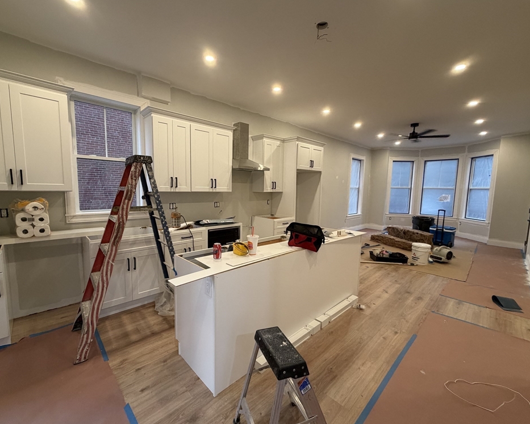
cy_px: 212
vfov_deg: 84.0
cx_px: 253
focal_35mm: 15
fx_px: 235
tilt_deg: -6.3
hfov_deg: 96.7
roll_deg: -0.9
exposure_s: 1/60
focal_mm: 2.22
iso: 250
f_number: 2.2
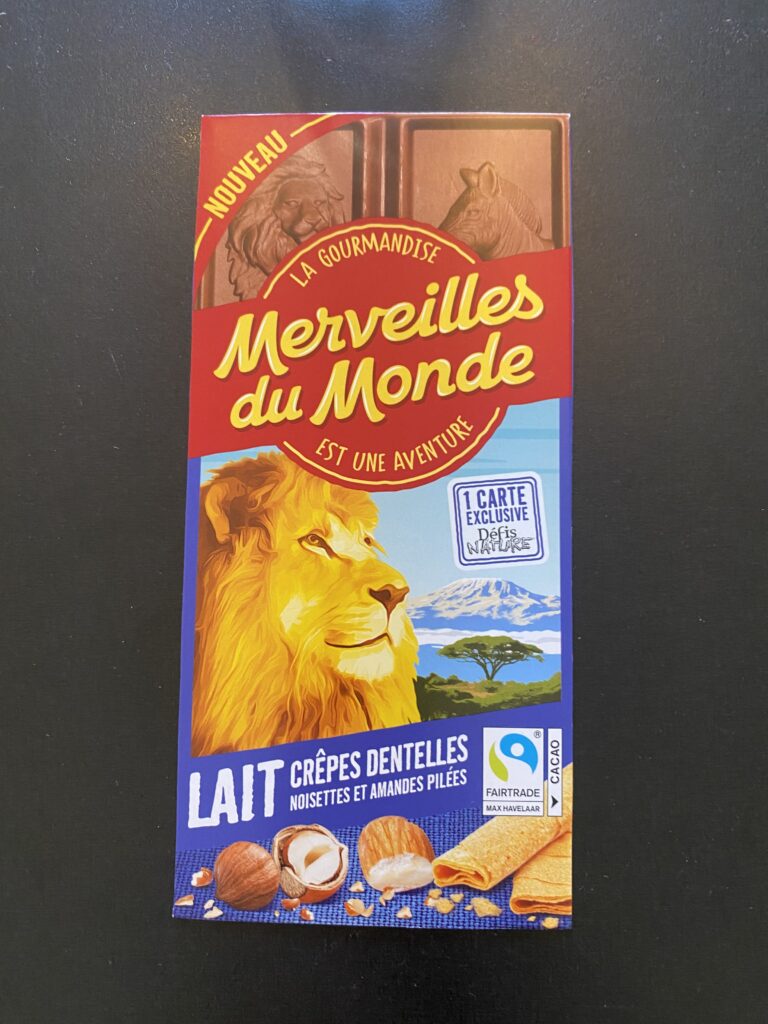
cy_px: 512
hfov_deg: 53.1
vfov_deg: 67.3
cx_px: 384
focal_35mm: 26
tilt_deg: -84.5
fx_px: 769
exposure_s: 1/50
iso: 125
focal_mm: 4.25
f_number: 1.8
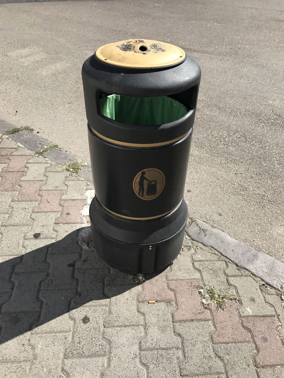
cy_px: 189
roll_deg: -0.5
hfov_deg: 49.7
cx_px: 142
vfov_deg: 63.4
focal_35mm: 28
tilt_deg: -38.8
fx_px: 306
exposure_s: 1/1773
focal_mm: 3.99
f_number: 1.8
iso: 20
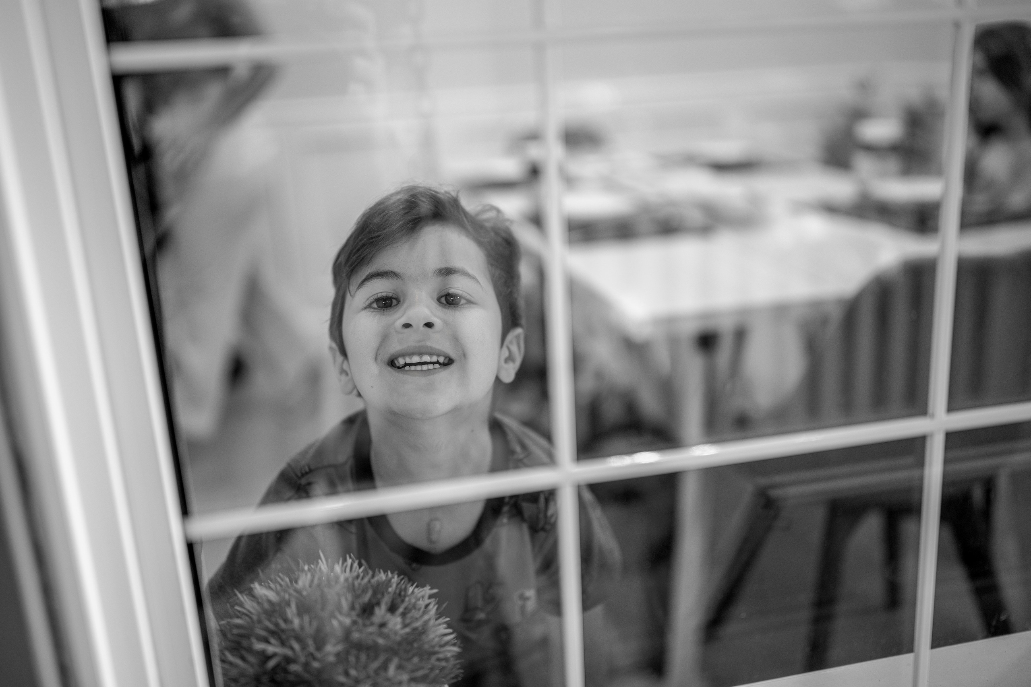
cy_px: 344
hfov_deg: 54.4
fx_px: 1002
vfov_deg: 37.9
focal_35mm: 35
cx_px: 516
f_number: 1.2
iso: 200
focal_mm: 35
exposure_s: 1/200
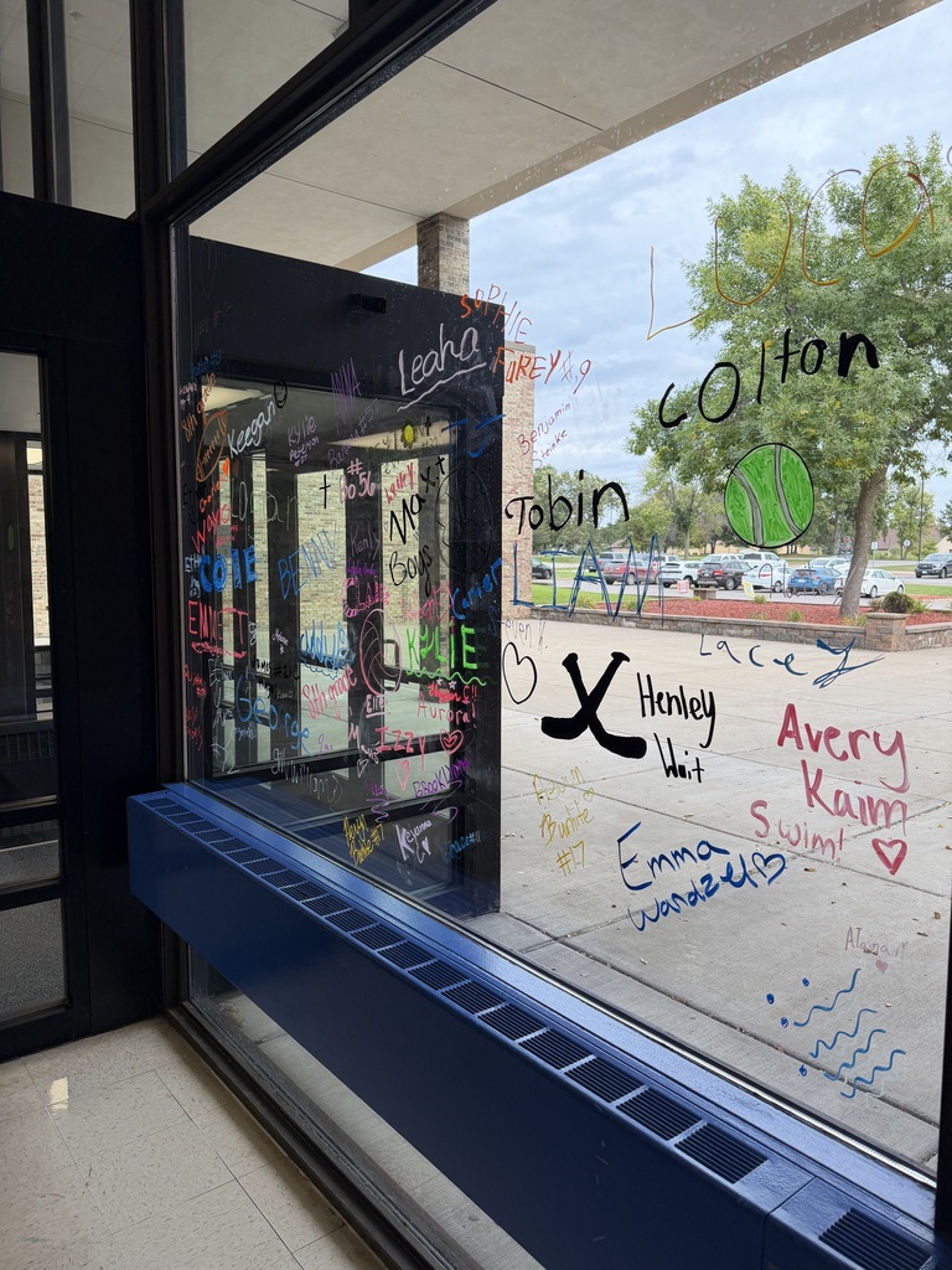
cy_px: 635
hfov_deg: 56.8
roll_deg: -0.8
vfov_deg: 71.6
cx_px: 476
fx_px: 880
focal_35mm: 24
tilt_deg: -5.8
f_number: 1.78
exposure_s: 1/612
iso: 100
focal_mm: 6.76
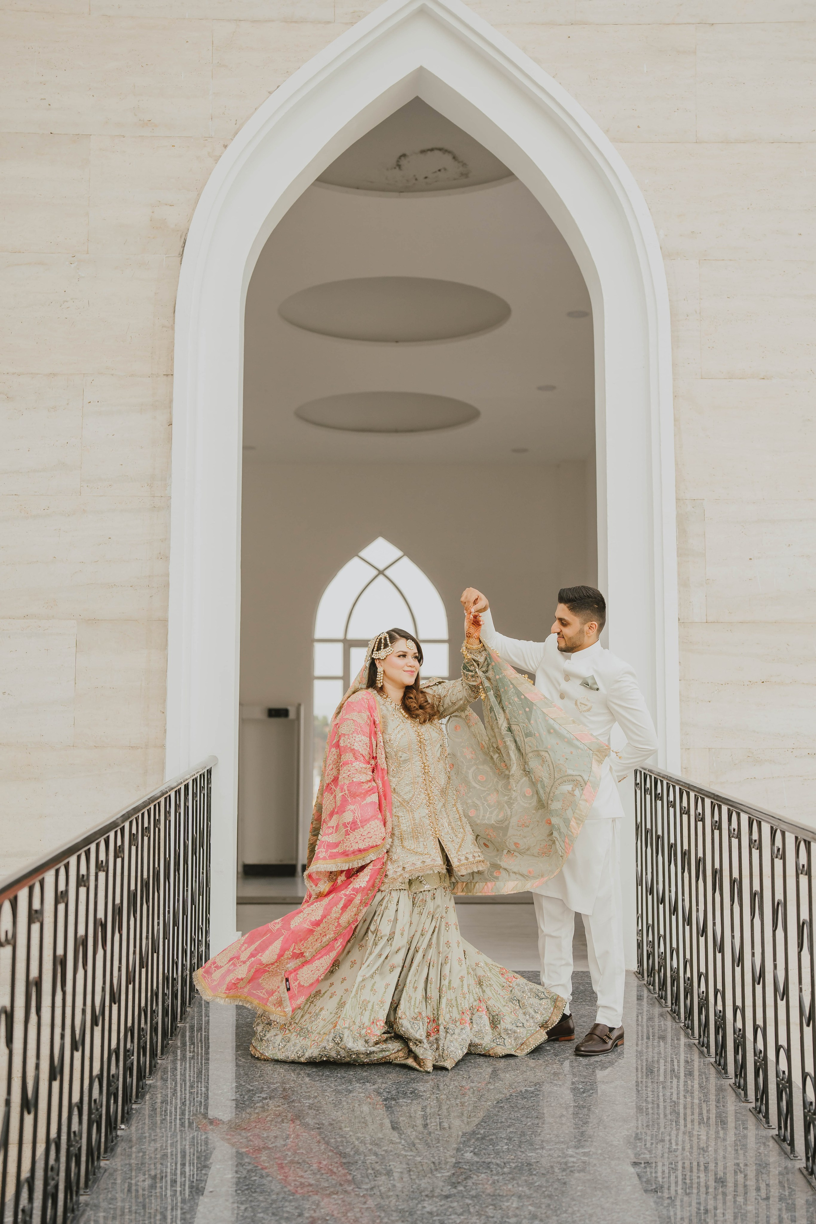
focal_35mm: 50
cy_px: 612
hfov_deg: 27.0
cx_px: 408
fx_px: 1700
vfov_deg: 39.6
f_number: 2.5
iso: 400
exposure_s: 1/1000
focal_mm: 50
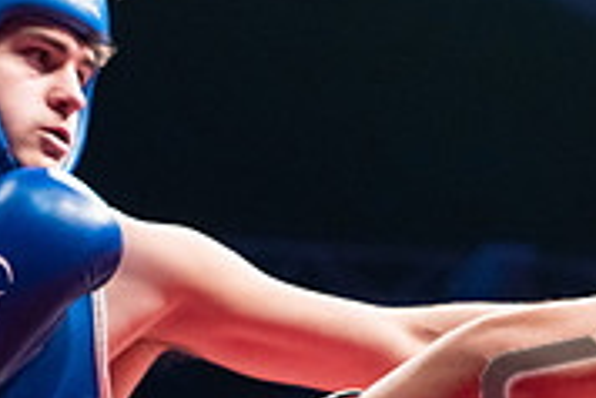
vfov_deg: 8.4
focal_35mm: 163
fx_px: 2701
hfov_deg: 12.5
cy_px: 410
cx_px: 489
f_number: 2.8
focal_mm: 50
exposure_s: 1/1000
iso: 4000
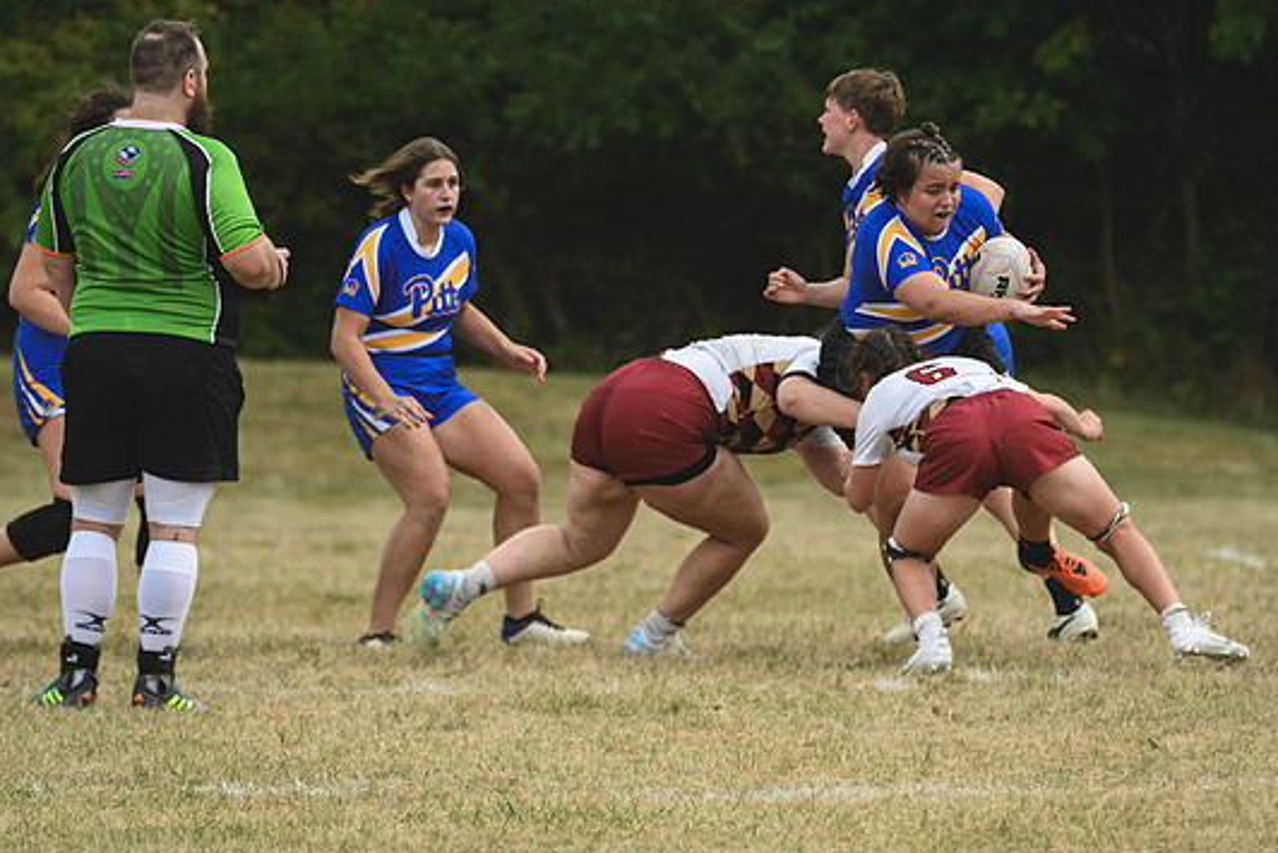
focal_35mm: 621
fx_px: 22050
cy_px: 428
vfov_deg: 2.2
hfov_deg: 3.3
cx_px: 687
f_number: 6
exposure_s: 1/1000
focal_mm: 380
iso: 280
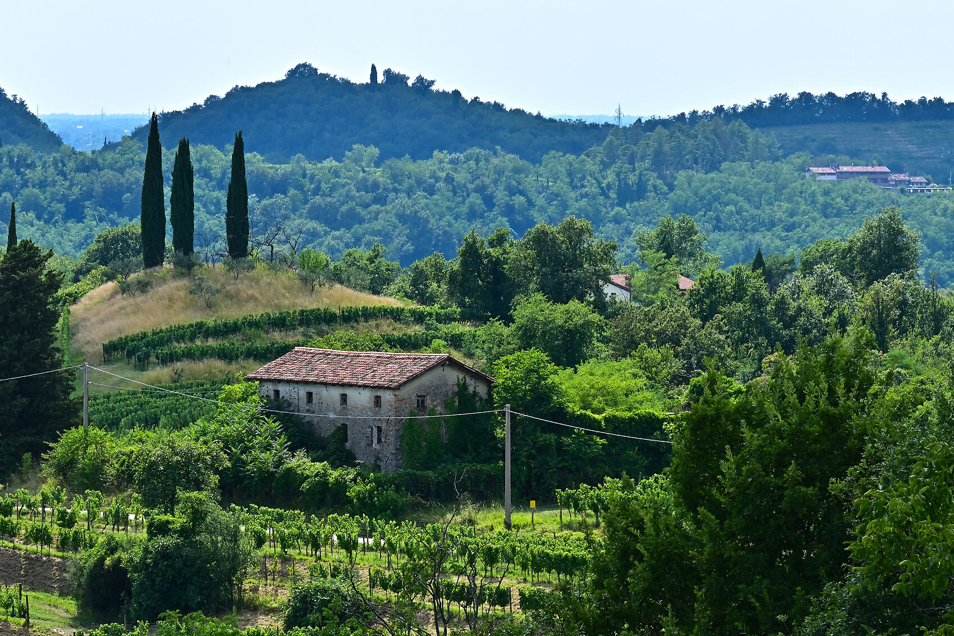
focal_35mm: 297
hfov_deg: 6.9
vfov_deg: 4.6
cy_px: 431
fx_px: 7869
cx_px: 432
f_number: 20
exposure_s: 1/125
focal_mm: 210
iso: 500
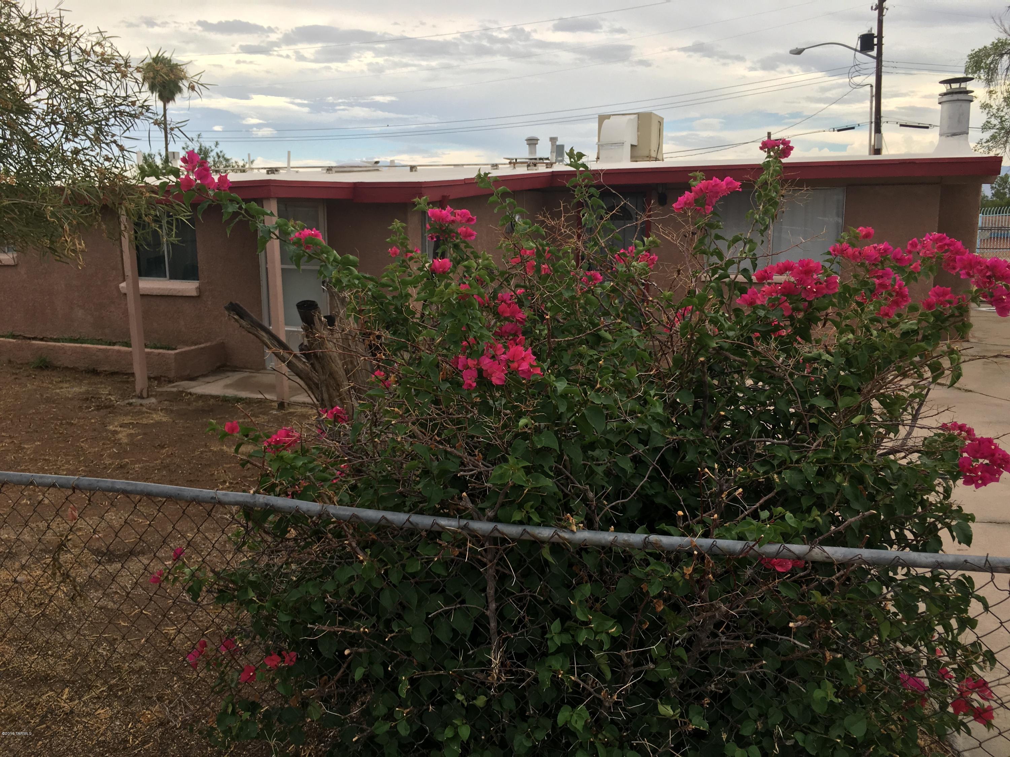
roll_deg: +0.3
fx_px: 846
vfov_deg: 48.2
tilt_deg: -10.4
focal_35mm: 29
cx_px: 505
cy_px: 378
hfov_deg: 61.7
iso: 25
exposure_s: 1/455
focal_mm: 4.15
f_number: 2.2
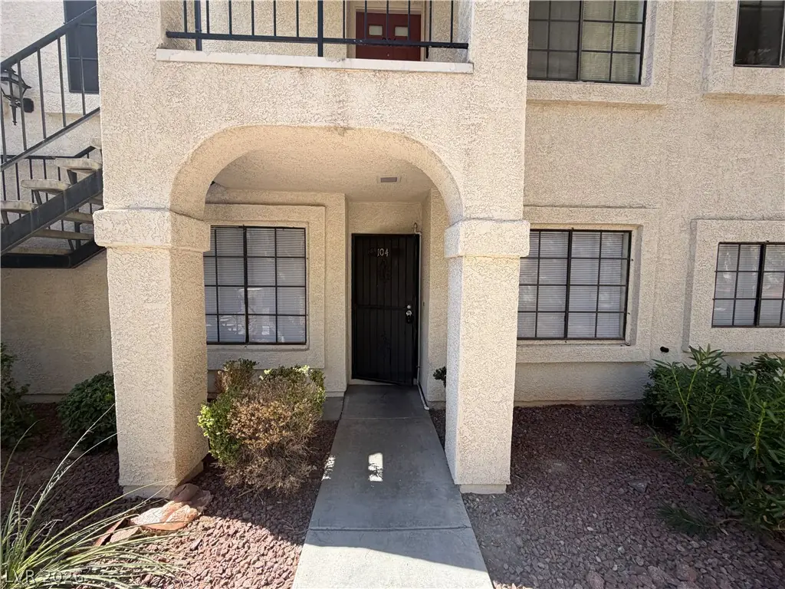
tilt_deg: -2.1
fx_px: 317
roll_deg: +0.2
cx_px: 392
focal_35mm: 14
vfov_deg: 85.7
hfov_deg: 102.1
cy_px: 294
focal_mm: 2.22
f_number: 2.2
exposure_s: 1/502
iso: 50
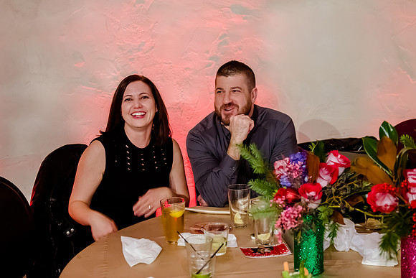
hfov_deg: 33.3
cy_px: 158
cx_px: 208
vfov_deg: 22.6
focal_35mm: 60
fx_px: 695
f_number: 2.8
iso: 5000
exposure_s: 1/125
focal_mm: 40
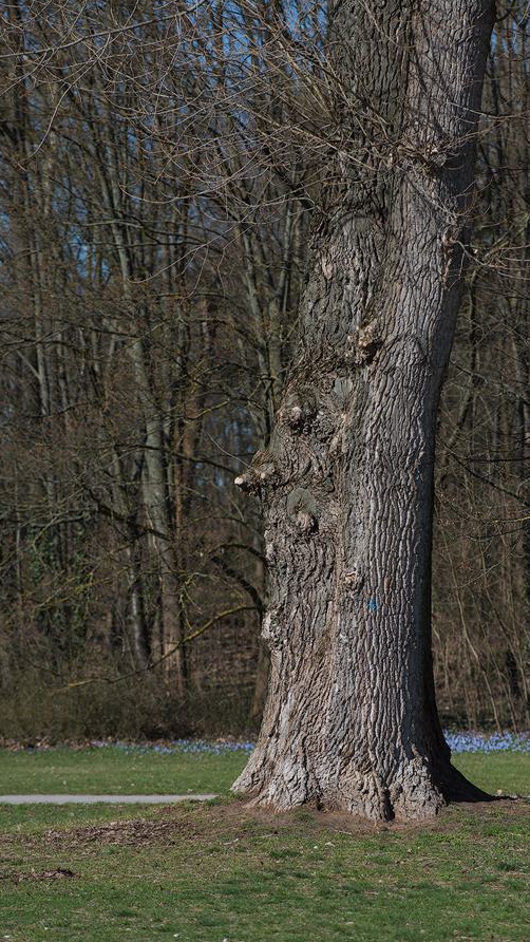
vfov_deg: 19.3
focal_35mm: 111
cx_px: 301
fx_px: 2772
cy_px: 470
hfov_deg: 10.9
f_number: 2.8
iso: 100
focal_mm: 105
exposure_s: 1/3200
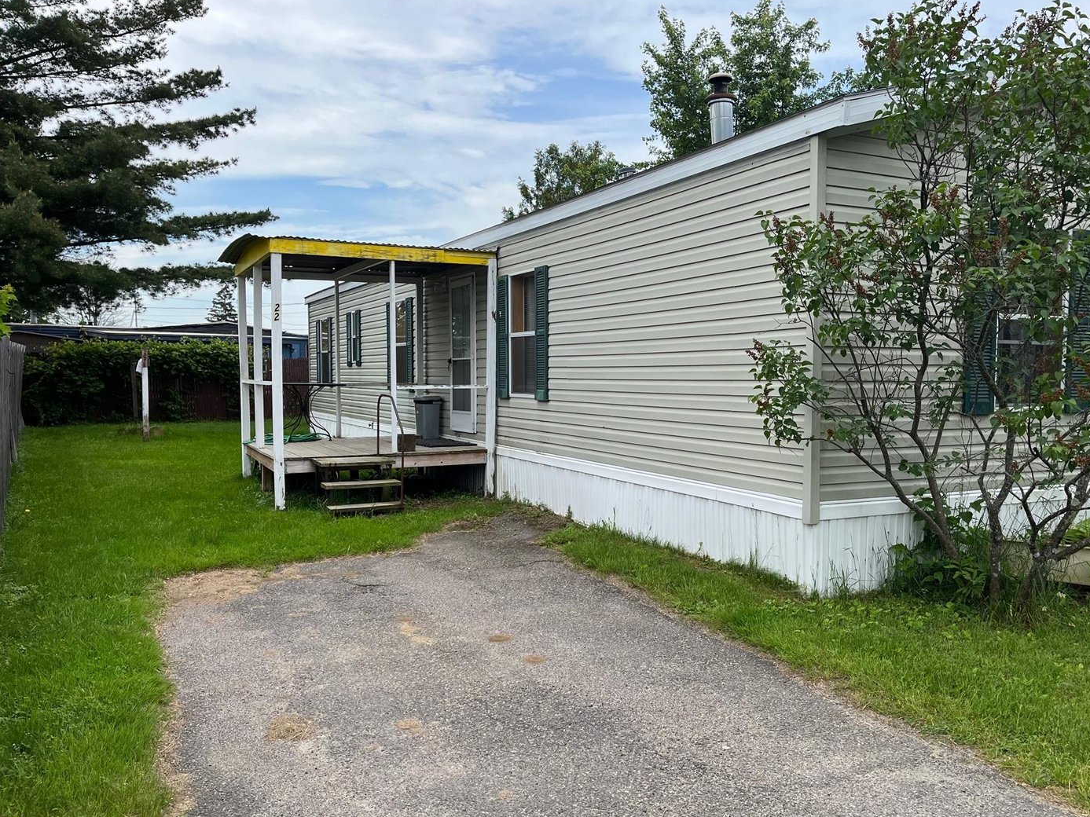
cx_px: 628
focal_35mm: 30
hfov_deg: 59.7
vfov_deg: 46.7
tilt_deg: -4.6
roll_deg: +0.0
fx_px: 945
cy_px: 441
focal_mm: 5.1
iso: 50
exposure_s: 1/1802
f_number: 1.6
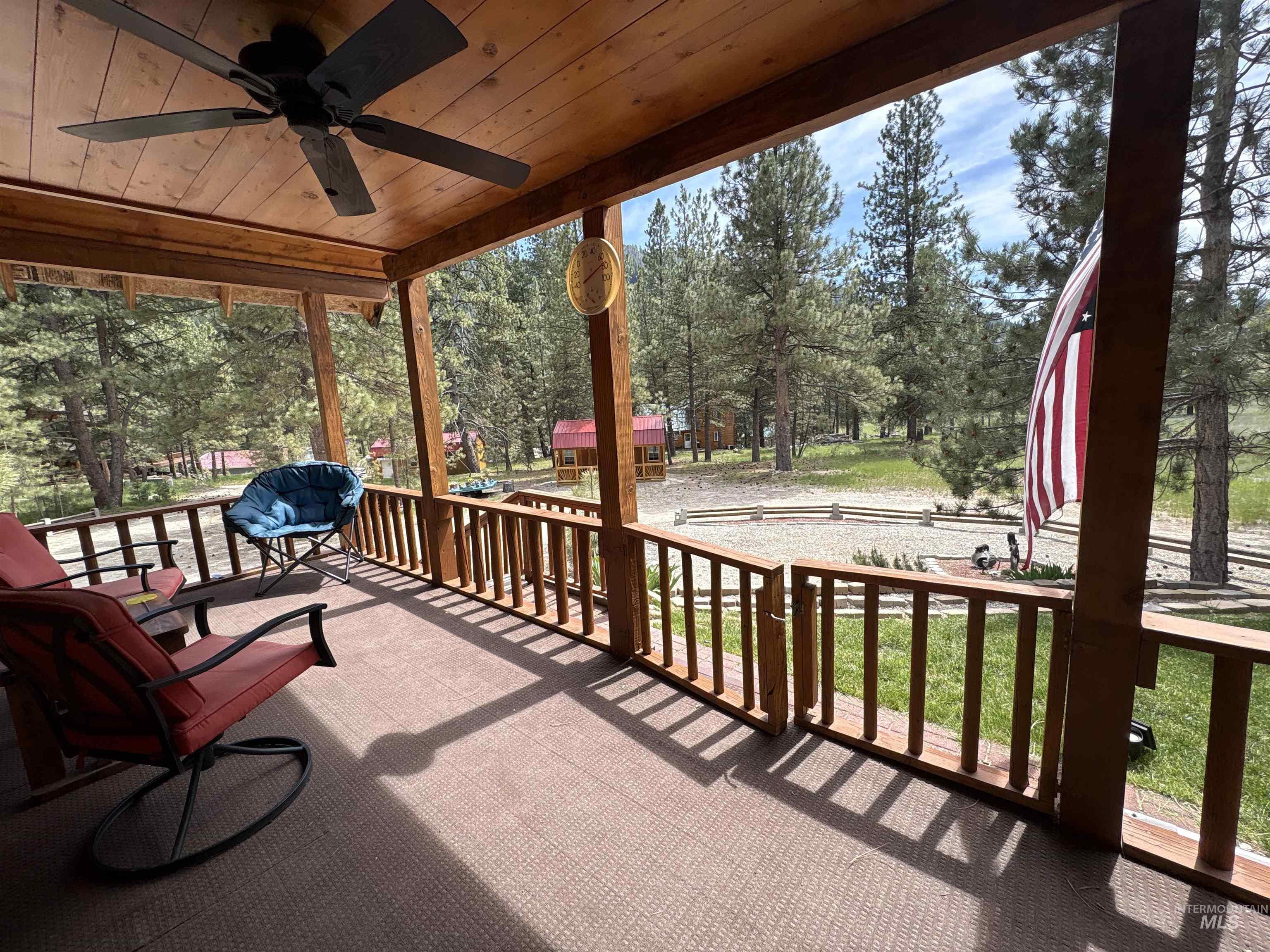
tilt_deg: -8.3
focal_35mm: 14
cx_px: 635
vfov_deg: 85.7
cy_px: 476
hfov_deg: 102.1
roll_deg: +2.5
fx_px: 514
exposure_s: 1/522
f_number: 2.2
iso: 40
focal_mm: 2.22
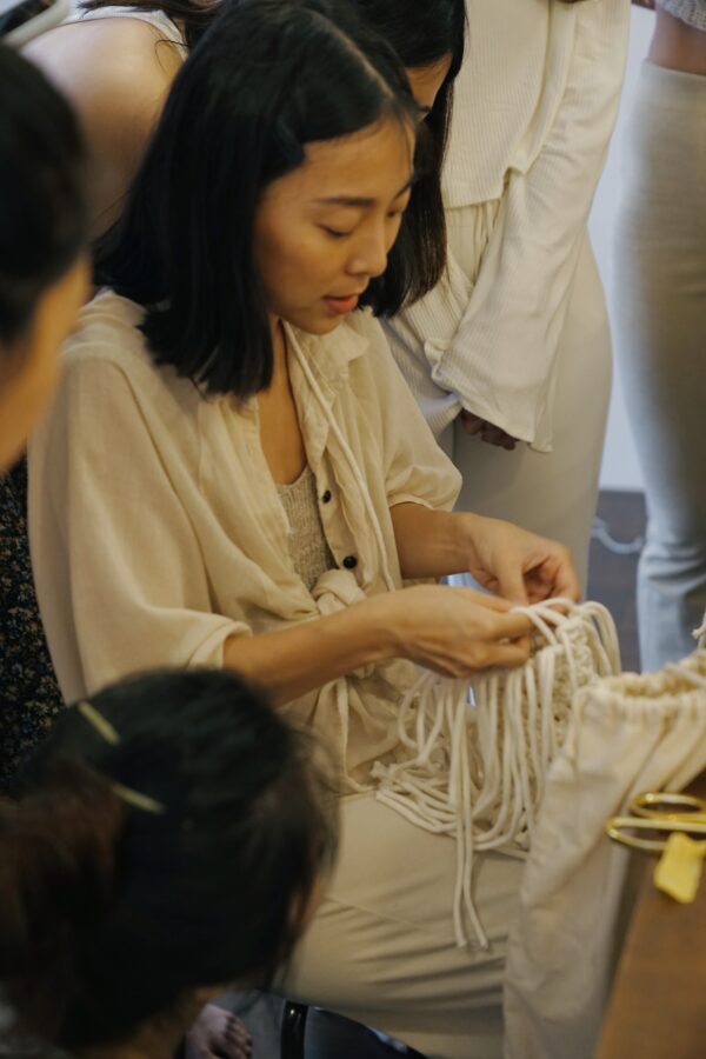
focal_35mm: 70
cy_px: 530
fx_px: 2059
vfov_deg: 28.8
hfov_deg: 19.5
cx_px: 353
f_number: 3.5
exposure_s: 1/25
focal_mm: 70
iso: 1000
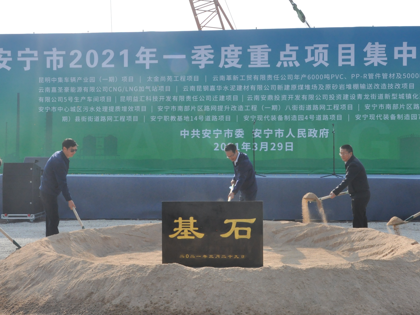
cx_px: 227
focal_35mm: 53
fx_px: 643
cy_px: 164
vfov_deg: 27.5
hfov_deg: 36.1
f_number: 11
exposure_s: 1/500
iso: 800
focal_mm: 24
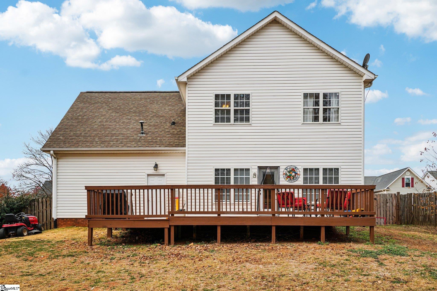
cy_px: 146
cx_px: 218
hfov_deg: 67.4
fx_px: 328
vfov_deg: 47.9
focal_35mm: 27
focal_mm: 18
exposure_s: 1/160
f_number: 8
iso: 100
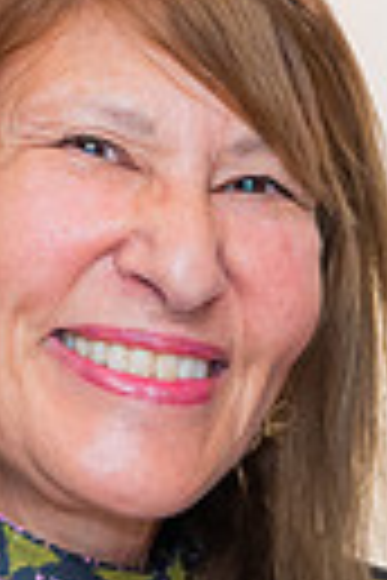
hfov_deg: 3.0
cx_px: 642
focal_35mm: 462
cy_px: 268
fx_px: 7449
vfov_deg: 4.5
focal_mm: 70
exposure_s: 1/80
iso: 640
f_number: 5.6
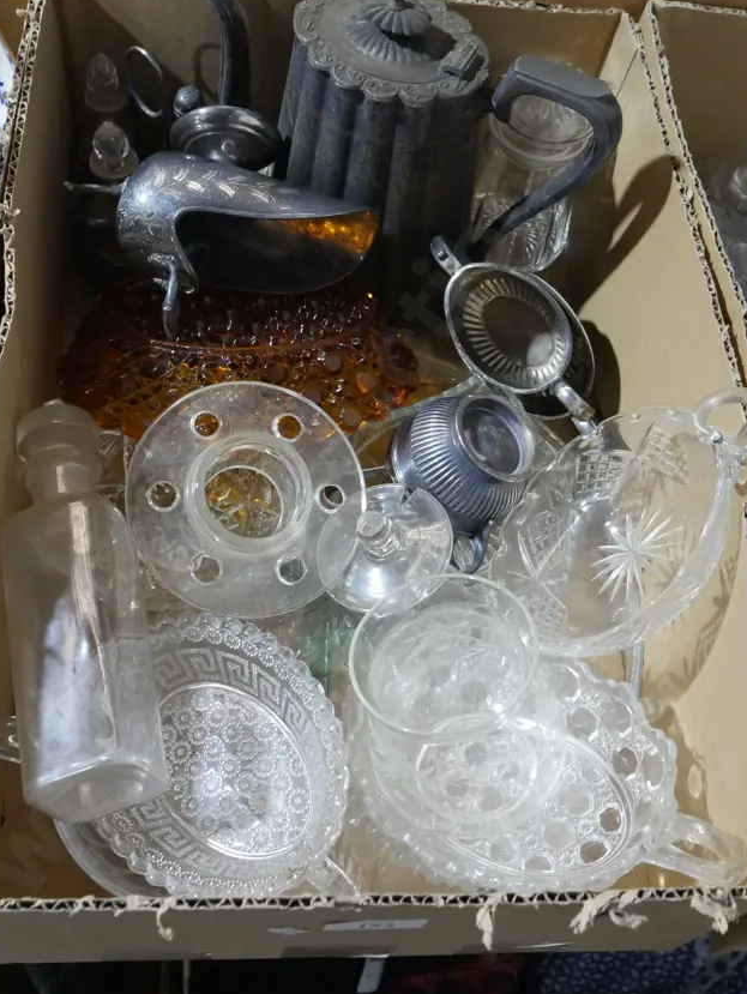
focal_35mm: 42
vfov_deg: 44.5
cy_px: 397
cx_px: 374
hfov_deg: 34.4
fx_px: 1207
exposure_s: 1/60
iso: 2500
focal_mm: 17
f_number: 5
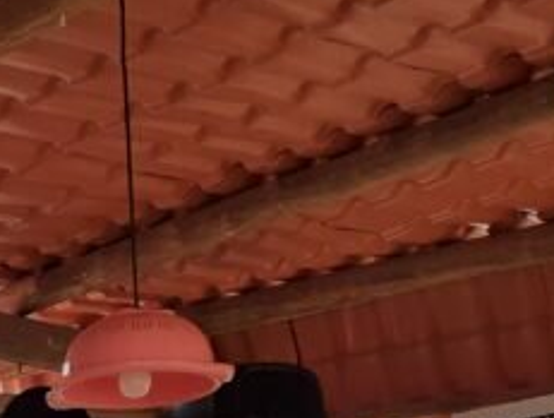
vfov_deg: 11.9
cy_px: 814
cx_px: -106
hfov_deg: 16.8
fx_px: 1795
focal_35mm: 112
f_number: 1.9
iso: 40
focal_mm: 3.6
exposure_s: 1/228
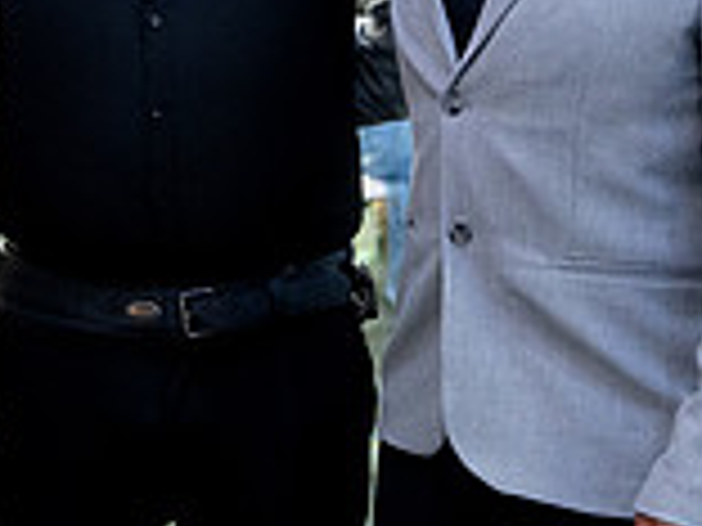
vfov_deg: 14.2
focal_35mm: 104
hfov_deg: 18.7
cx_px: 140
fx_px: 2109
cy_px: 142
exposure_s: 1/160
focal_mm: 29
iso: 2500
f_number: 2
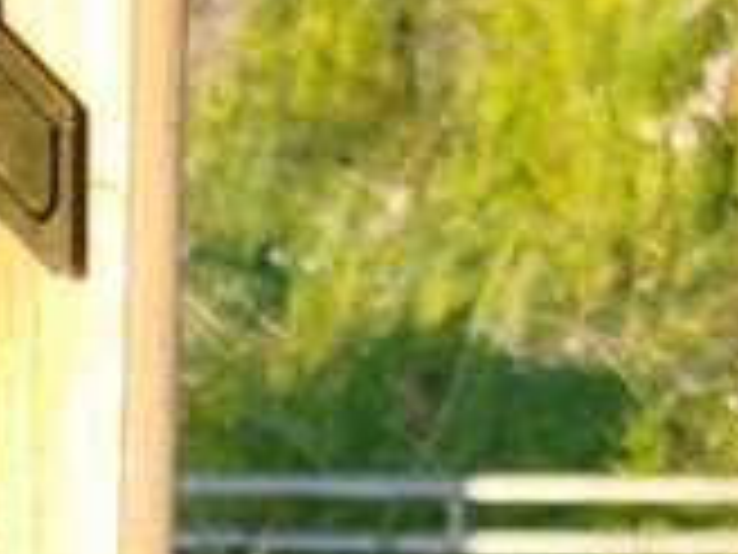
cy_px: 1040
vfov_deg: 11.6
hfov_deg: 15.7
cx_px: -315
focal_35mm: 117
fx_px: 2494
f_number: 1.7
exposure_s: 1/125
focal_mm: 5.31
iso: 50
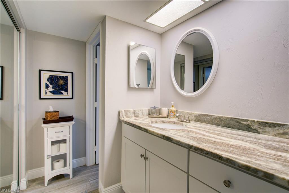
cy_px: 96
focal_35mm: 16
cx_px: 144
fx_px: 128
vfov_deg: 73.8
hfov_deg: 96.7
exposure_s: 1/4
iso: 400
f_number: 8
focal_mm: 16
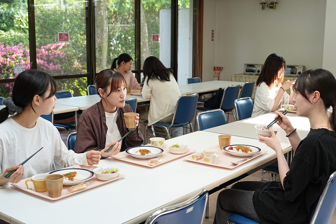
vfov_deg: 29.9
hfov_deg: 43.6
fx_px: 420
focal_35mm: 45
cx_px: 168
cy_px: 112
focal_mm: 45
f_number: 5.6
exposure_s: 1/60
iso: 400
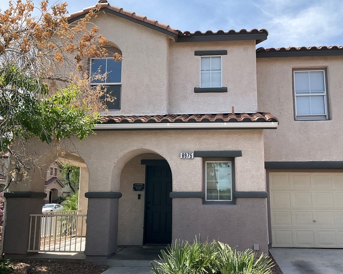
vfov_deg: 43.3
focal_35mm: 34
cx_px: 196
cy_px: 141
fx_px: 345
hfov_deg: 52.7
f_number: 1.8
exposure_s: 1/978
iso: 25
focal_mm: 3
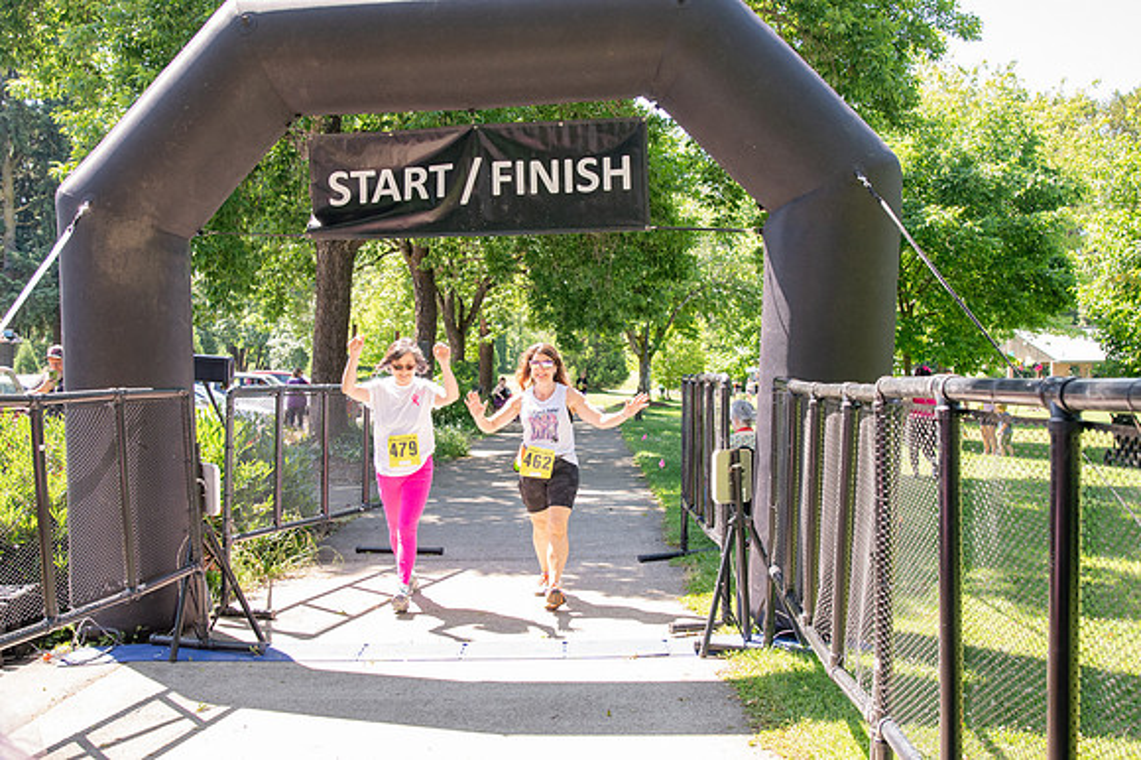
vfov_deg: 36.8
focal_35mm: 36
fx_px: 1140
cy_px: 380
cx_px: 570
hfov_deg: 53.2
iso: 500
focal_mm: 24
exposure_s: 1/400
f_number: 4
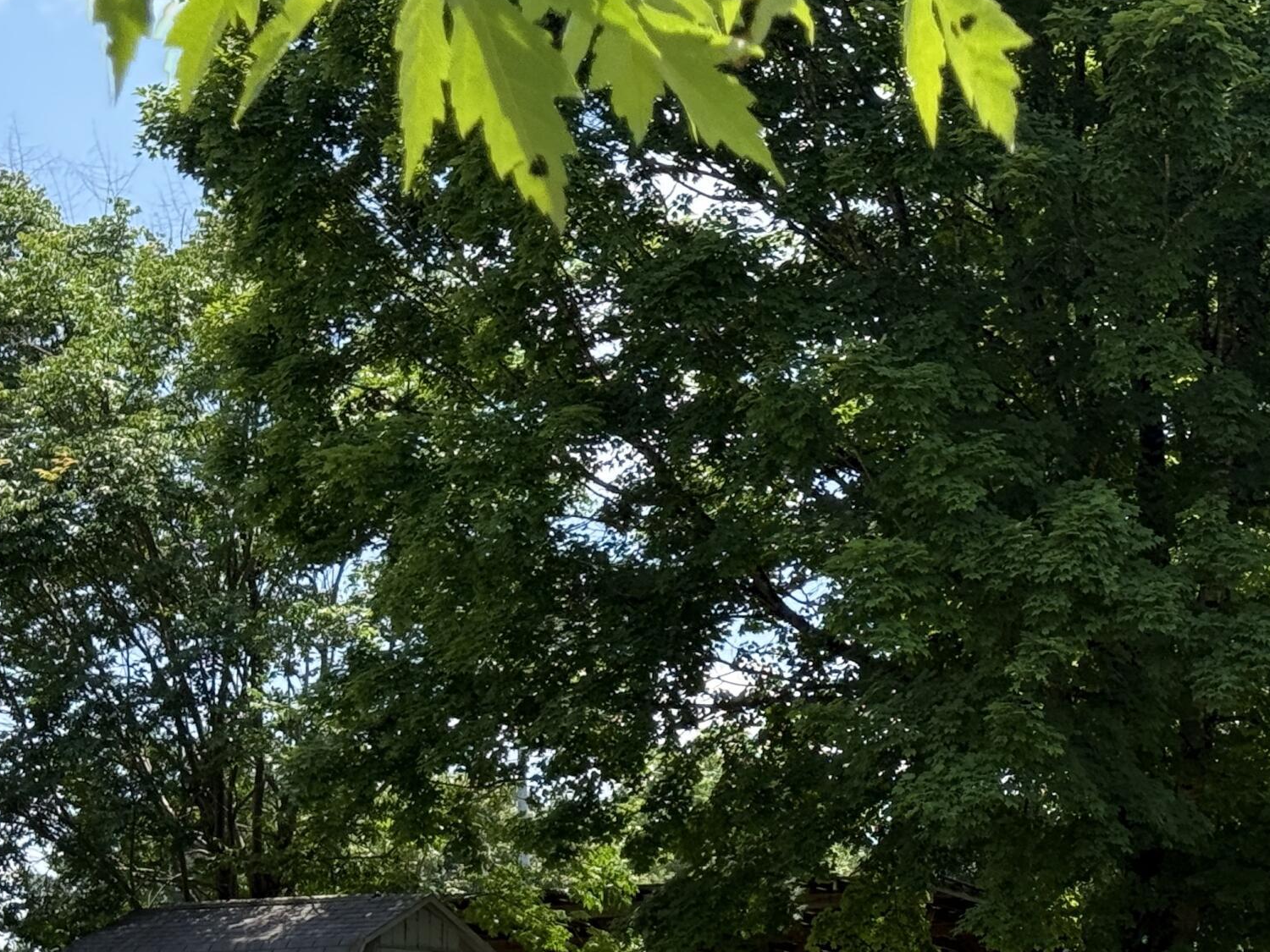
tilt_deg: +4.4
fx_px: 3522
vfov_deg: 15.2
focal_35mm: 96
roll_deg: +1.2
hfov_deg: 20.1
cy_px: 889
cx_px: 1084
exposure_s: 1/1575
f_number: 1.78
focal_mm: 6.76
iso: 64
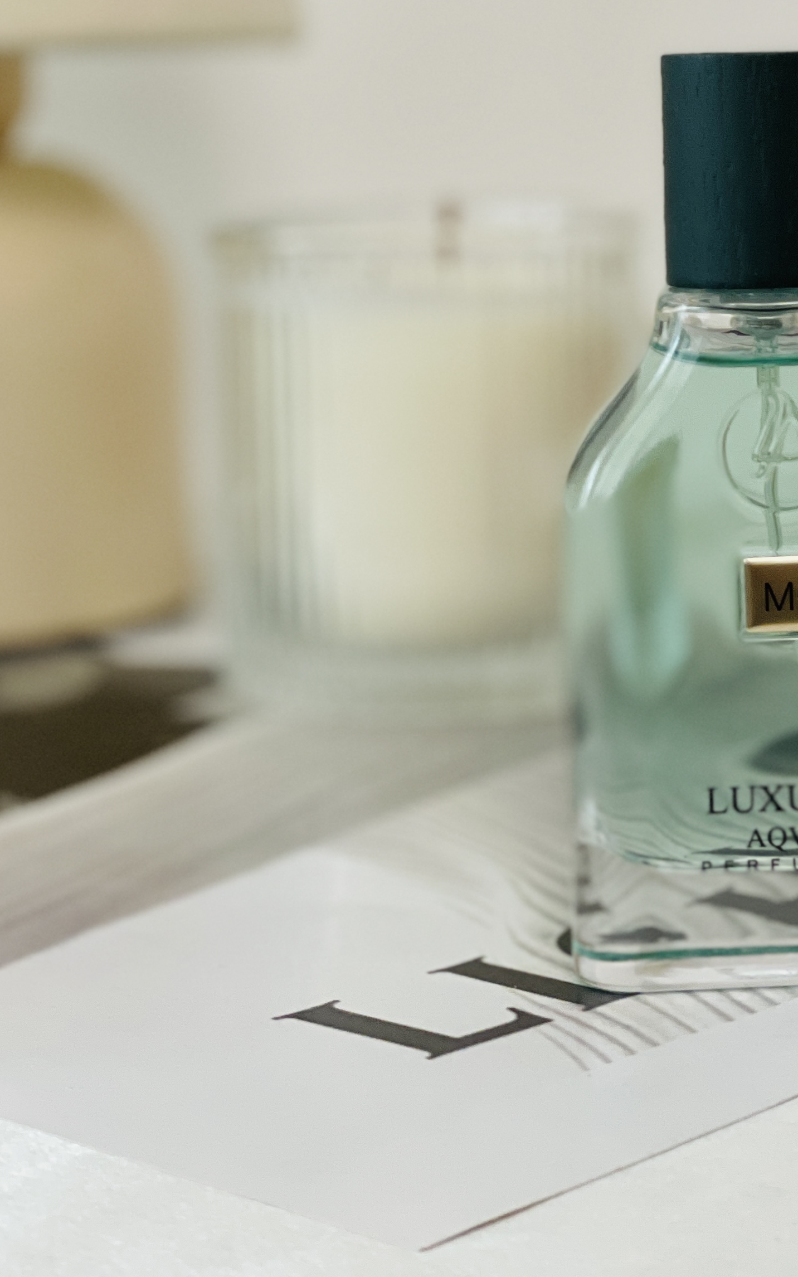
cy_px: 198
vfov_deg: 21.1
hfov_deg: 13.4
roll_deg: +1.5
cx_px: 712
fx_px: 3375
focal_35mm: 97
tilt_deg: -2.7
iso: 200
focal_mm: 6
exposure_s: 1/100
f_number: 2
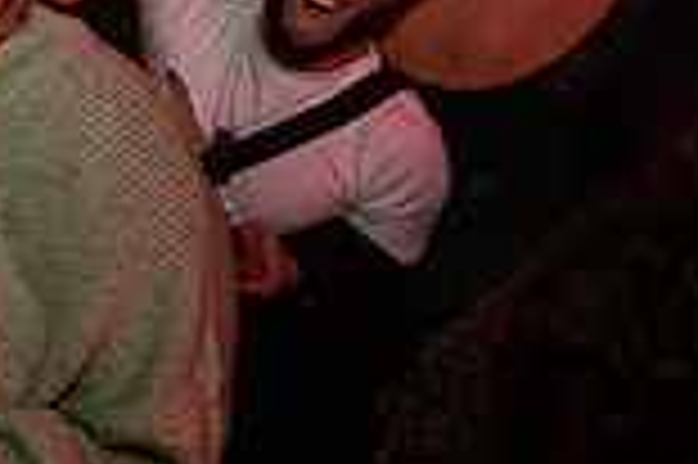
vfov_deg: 19.6
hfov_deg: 22.1
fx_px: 1336
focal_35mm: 69
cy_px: 134
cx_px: -449
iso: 2000
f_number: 3.5
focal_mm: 17
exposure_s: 1/80
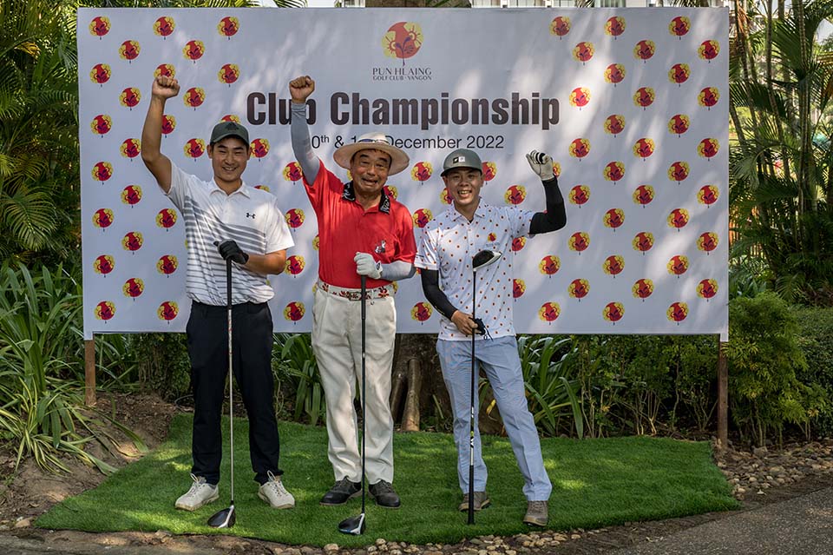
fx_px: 833
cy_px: 278
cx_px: 416
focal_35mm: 36
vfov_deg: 36.8
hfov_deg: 53.2
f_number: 7.1
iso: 360
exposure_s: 1/320
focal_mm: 36
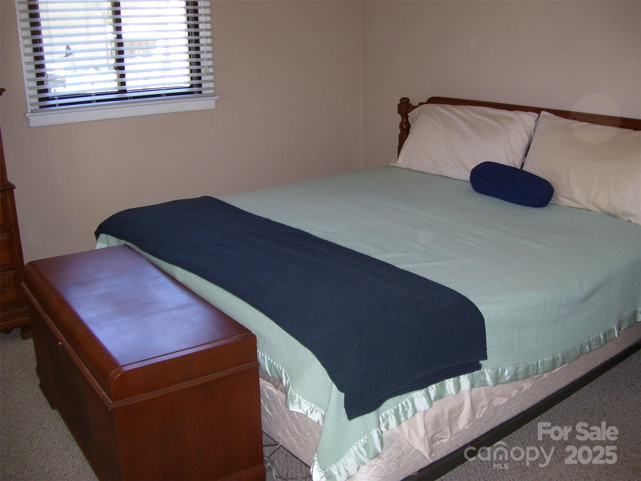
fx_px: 667
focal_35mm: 36
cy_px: 240
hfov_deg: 51.4
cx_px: 320
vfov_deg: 39.7
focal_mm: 6
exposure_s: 1/60
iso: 80
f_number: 2.7
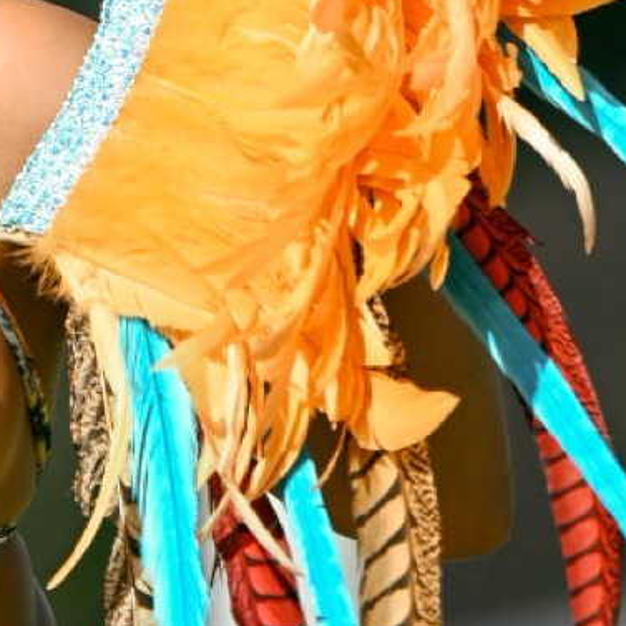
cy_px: 0
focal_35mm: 804
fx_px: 16450
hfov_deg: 2.2
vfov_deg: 2.2
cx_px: -375
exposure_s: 1/6400
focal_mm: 170
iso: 250
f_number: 2.8
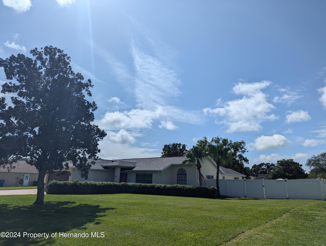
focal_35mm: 24
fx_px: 226
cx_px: 163
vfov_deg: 56.9
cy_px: 123
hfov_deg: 71.5
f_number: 1.85
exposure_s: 1/5376
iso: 42
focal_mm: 6.81
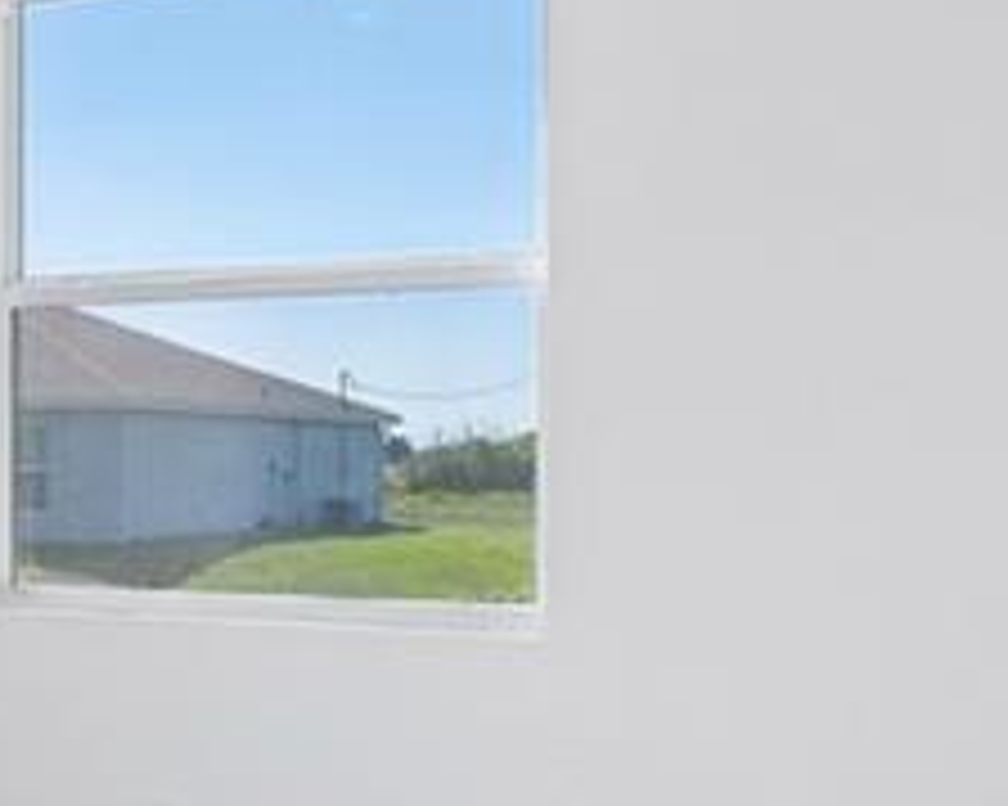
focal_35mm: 60
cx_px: -99
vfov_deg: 25.3
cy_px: 471
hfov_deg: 28.6
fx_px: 1789
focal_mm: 14
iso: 400
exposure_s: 1/250
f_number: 8
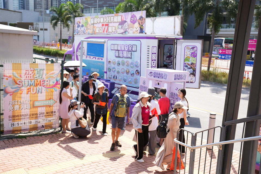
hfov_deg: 51.9
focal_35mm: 37
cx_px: 130
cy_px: 87
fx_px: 268
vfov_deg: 35.9
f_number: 5
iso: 100
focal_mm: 37
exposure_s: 1/250
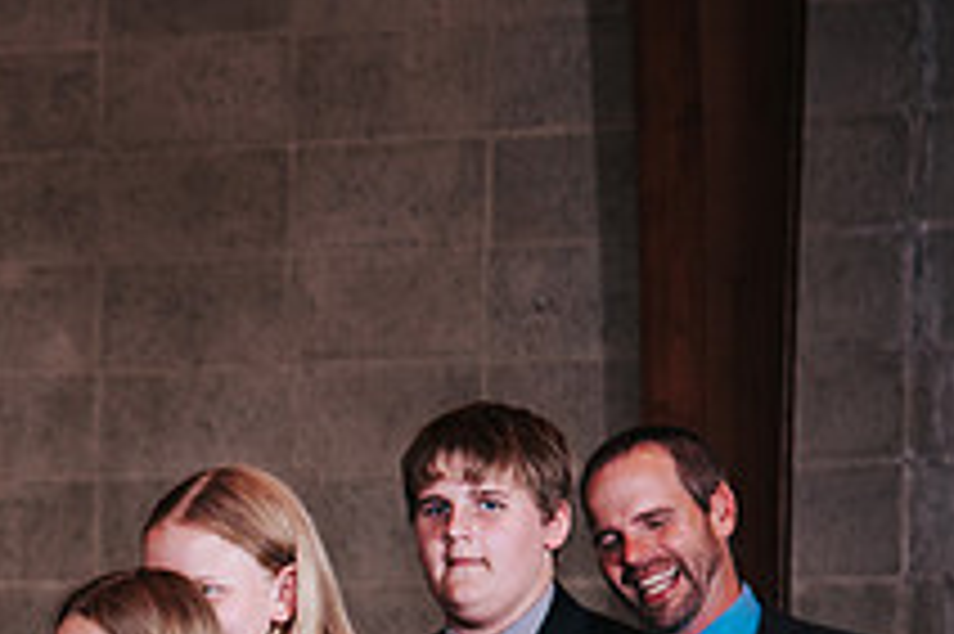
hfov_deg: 7.4
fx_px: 7308
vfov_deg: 4.9
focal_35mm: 276
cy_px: 835
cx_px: -364
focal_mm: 86
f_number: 4
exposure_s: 1/200
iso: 1000
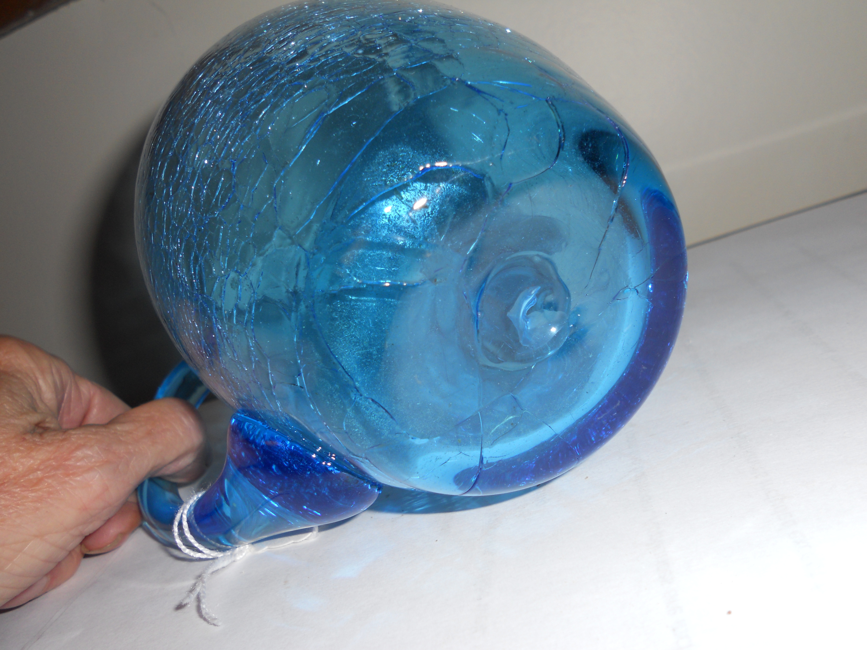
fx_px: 801
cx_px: 434
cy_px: 325
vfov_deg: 44.2
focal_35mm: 32
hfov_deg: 56.8
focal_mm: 5.8
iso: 80
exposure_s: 1/25
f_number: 8.8
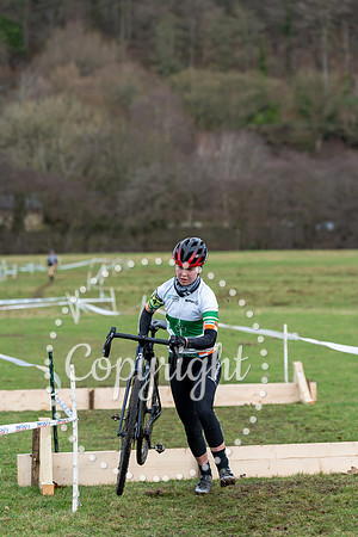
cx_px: 179
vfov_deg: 18.4
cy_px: 268
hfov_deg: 12.3
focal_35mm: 111
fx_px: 1656
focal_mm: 111
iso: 1250
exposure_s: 1/1000
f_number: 3.5
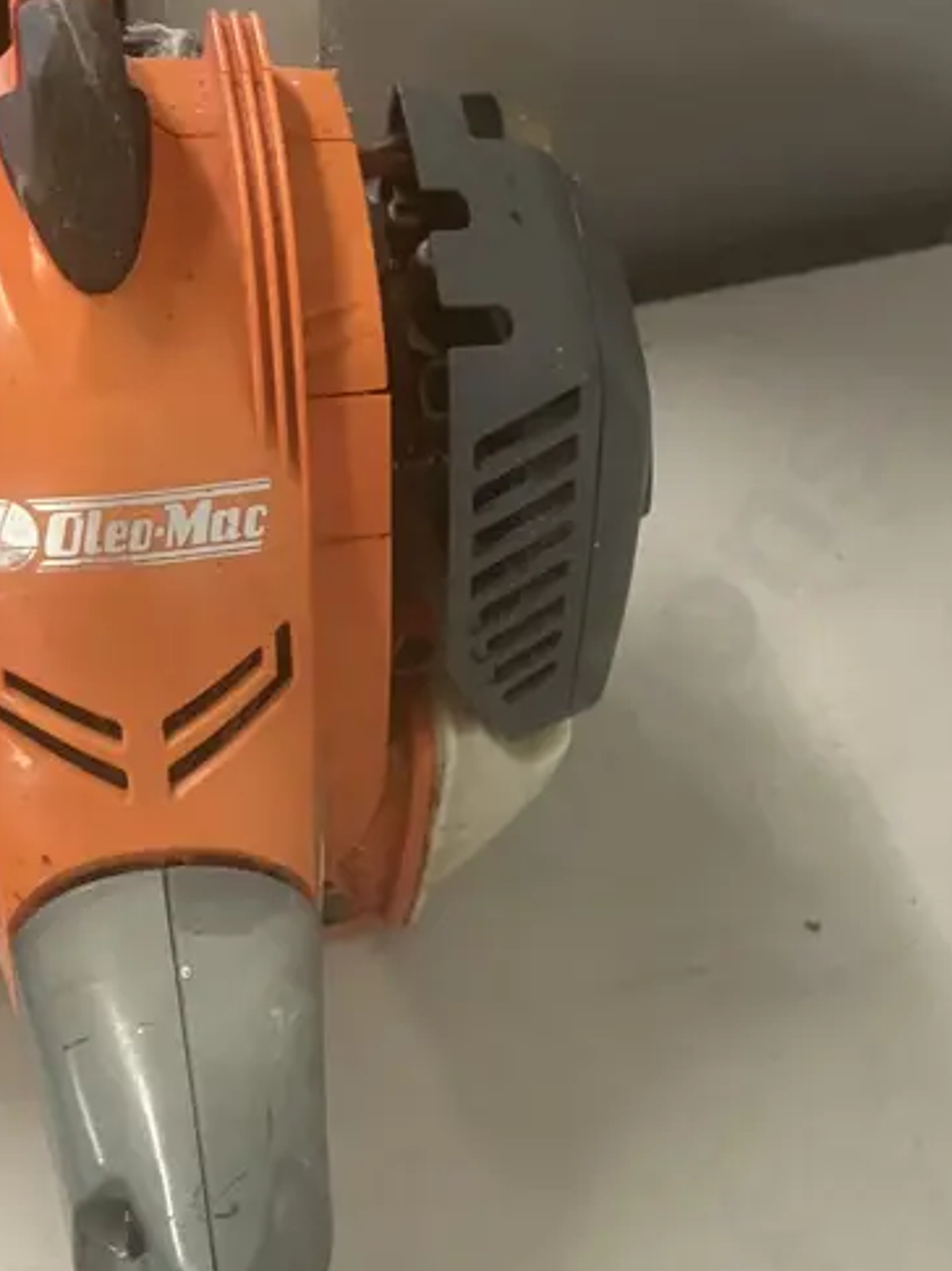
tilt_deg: -61.0
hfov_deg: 24.7
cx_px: 364
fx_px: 2165
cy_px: 1085
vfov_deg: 31.5
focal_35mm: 59
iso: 250
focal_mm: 3.99
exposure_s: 1/50
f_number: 1.8
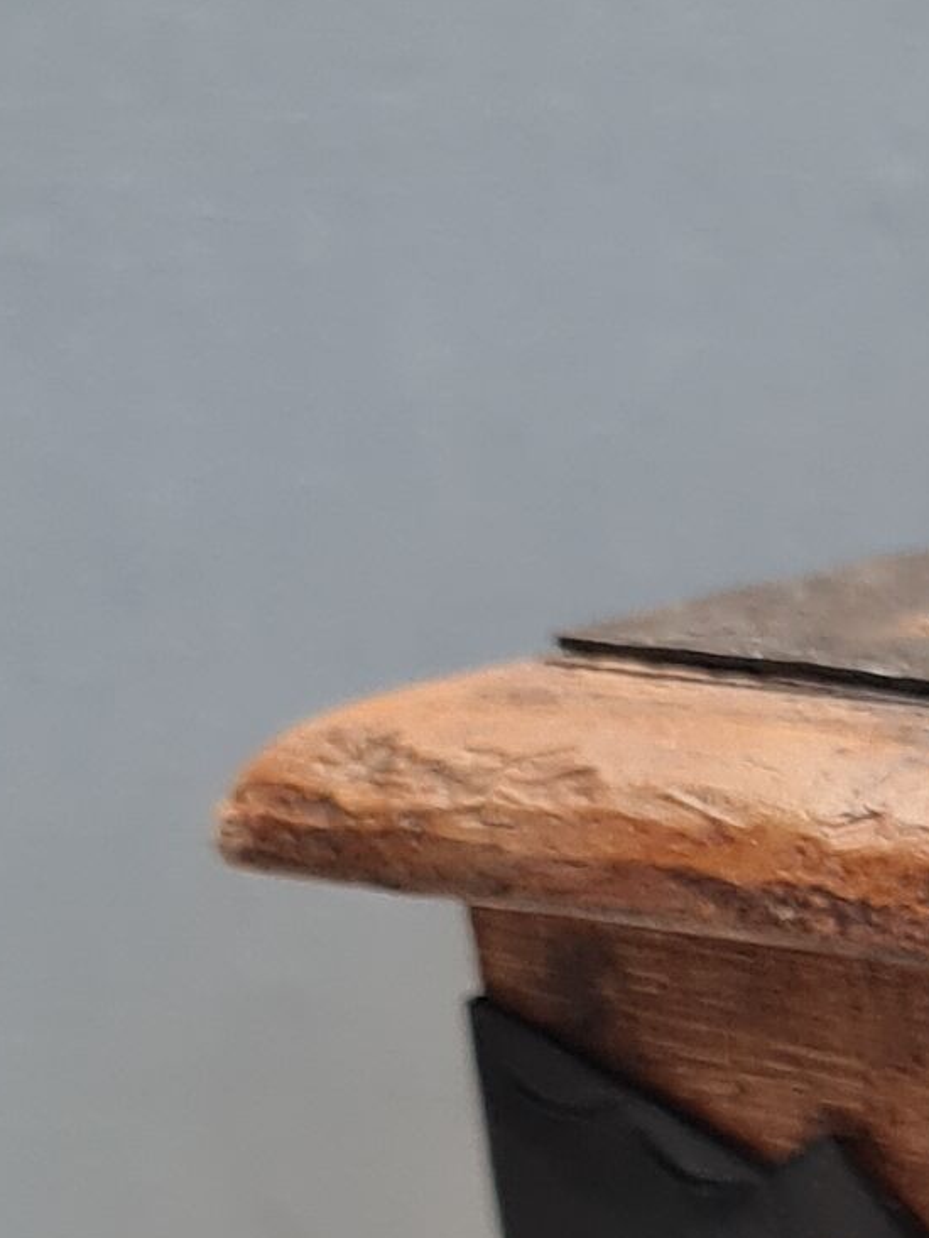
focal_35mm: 143
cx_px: 2317
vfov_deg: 13.0
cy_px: 1934
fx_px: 5115
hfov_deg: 9.2
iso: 250
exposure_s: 1/100
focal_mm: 5.4
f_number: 1.8
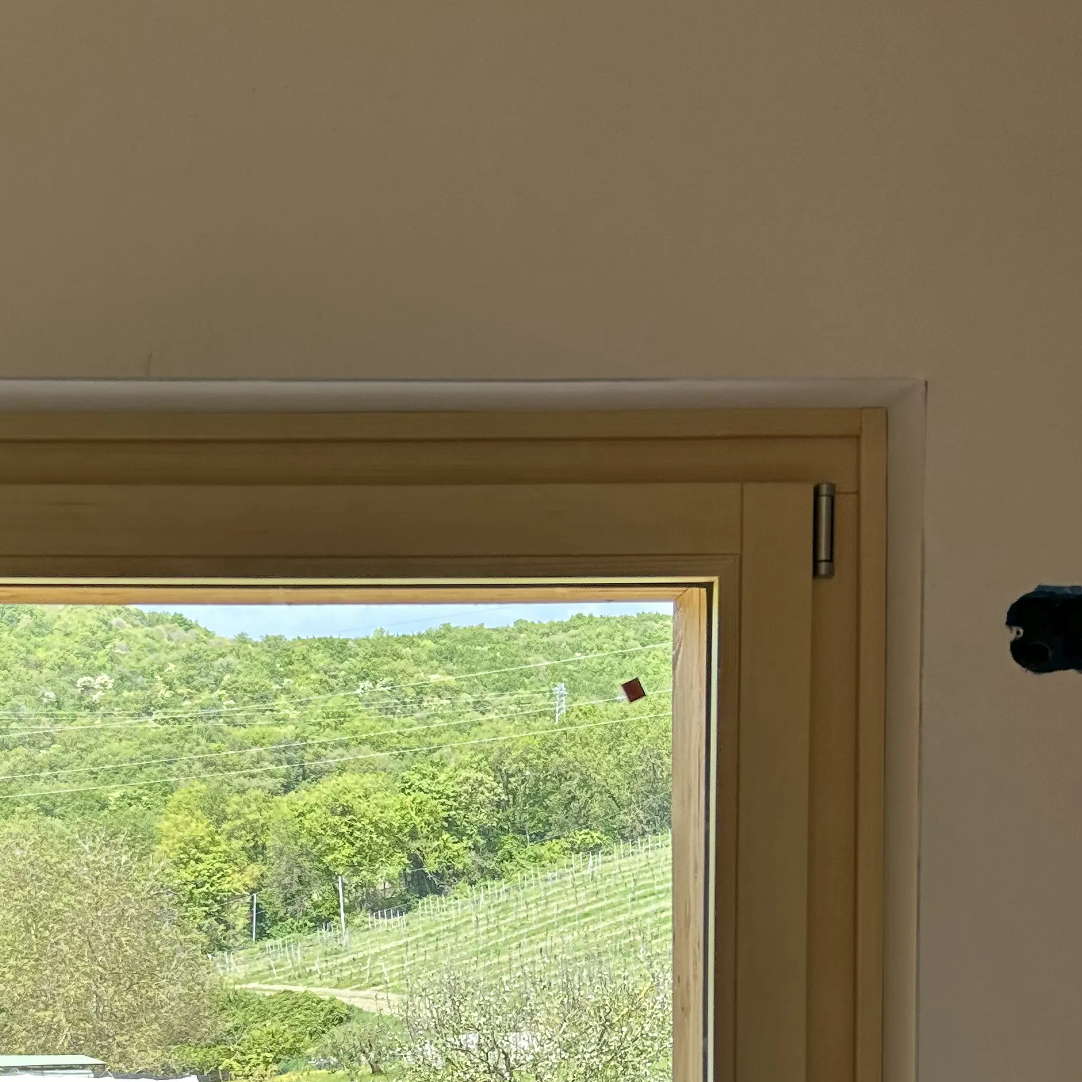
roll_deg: -0.6
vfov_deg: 28.3
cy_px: 991
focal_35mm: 58
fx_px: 2051
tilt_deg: -1.3
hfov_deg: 29.2
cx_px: 317
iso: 40
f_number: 1.5
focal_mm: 5.7
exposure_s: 1/267
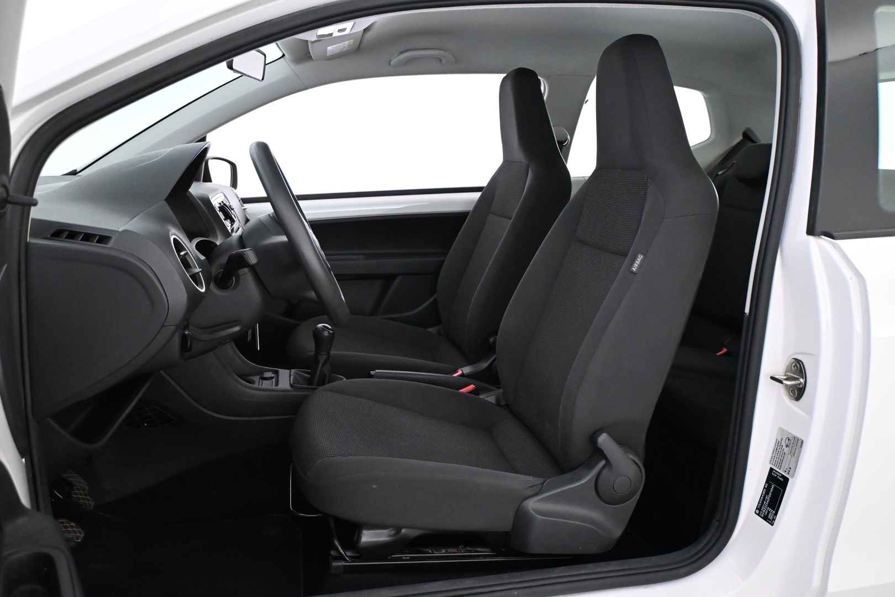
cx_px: 448
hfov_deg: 63.2
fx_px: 727
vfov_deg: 44.6
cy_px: 298
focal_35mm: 29
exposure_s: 1/60
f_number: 3.8
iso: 4000
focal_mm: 19.5
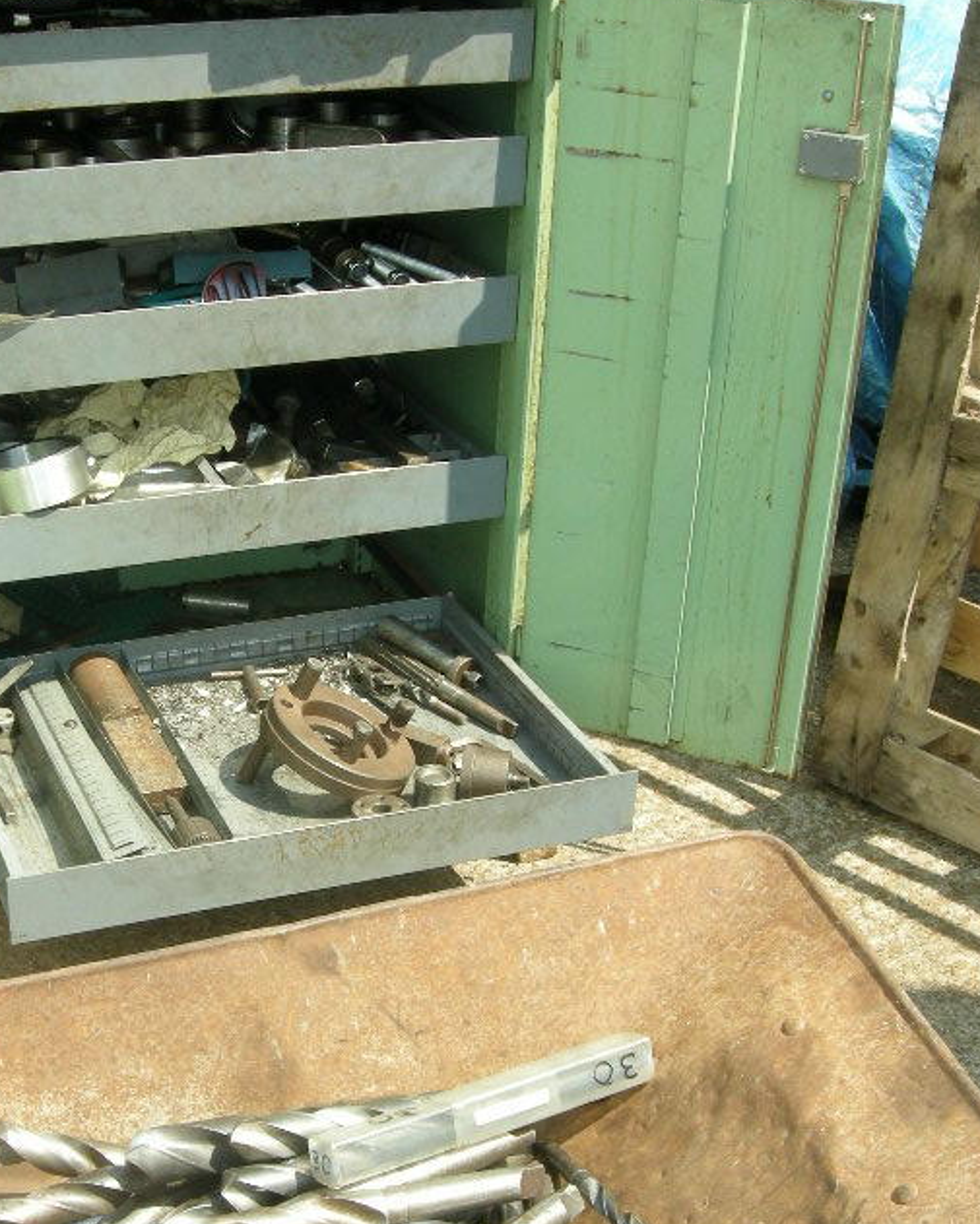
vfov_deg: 32.8
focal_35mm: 57
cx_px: 256
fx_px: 2066
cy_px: 780
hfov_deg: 26.4
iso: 86
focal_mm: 7.5
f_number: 7.6
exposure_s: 1/62.3
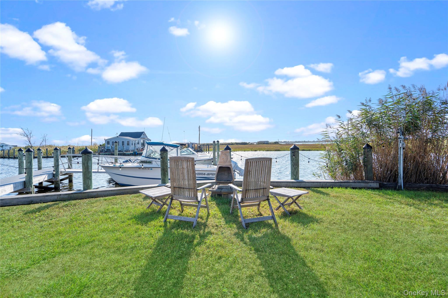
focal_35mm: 16
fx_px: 199
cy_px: 149
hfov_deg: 96.7
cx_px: 224
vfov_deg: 73.7
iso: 64
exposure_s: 1/200
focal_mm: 16
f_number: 5.6
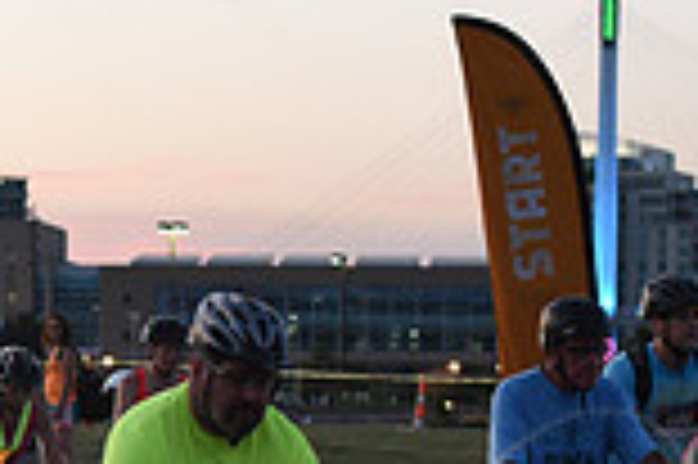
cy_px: 701
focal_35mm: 187
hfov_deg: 10.9
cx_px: -63
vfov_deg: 7.2
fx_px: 3622
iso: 2500
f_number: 2.8
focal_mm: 50
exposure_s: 1/400
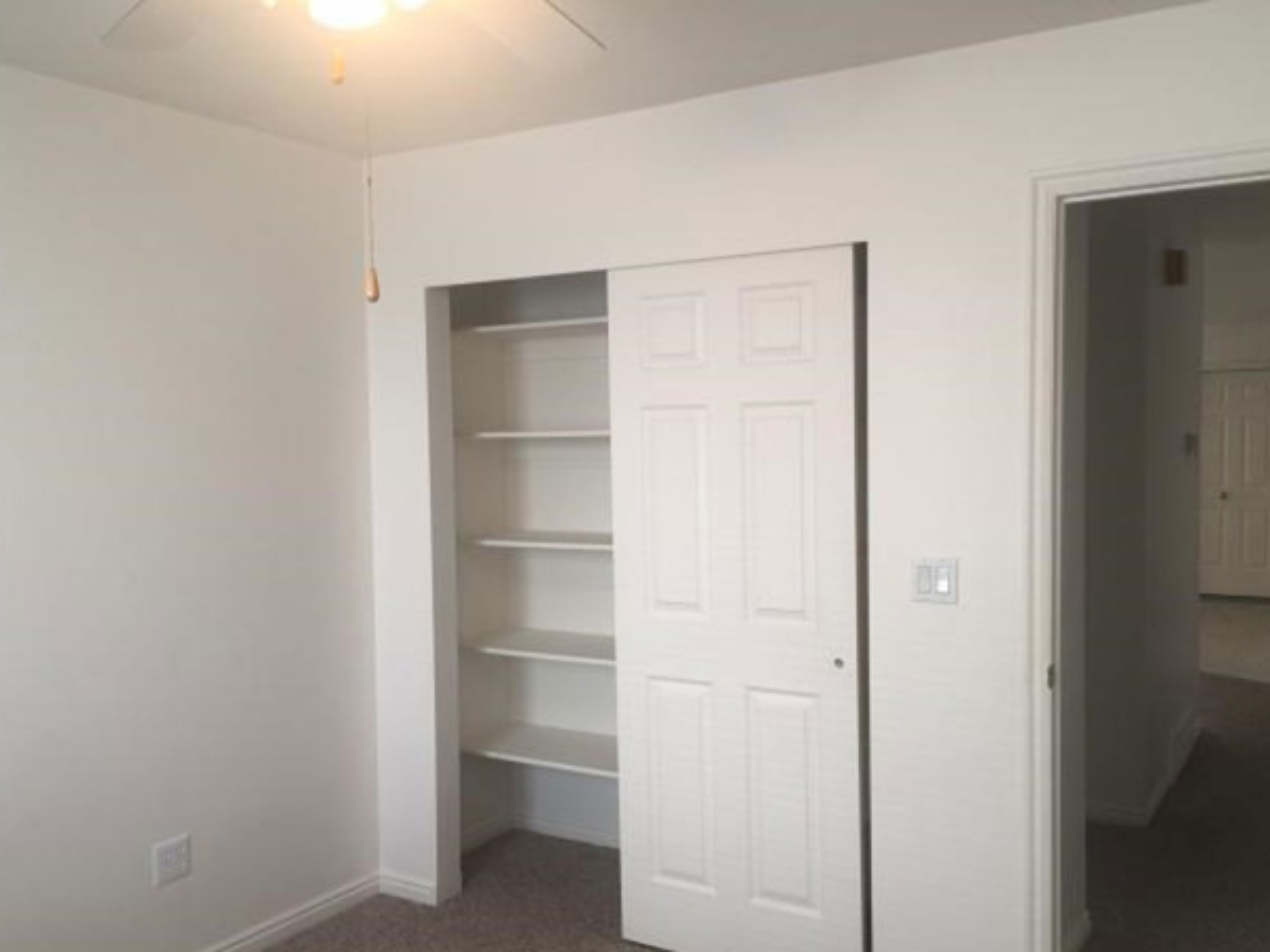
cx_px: 651
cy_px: 492
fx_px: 1137
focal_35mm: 31
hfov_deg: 58.4
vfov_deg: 45.4
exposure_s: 1/60
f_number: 2.2
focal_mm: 4.15
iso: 25
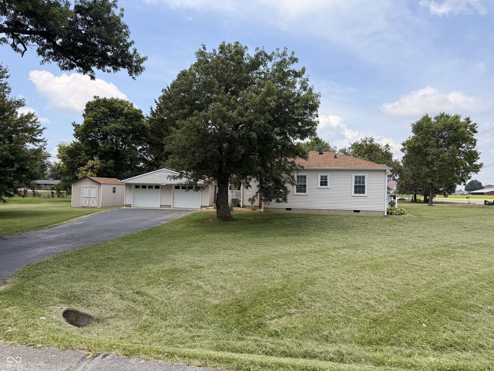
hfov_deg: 71.6
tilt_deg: +0.6
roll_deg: -1.0
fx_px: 343
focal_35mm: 24
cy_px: 186
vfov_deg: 56.8
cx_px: 247
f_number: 1.78
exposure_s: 1/4167
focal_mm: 6.76
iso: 80
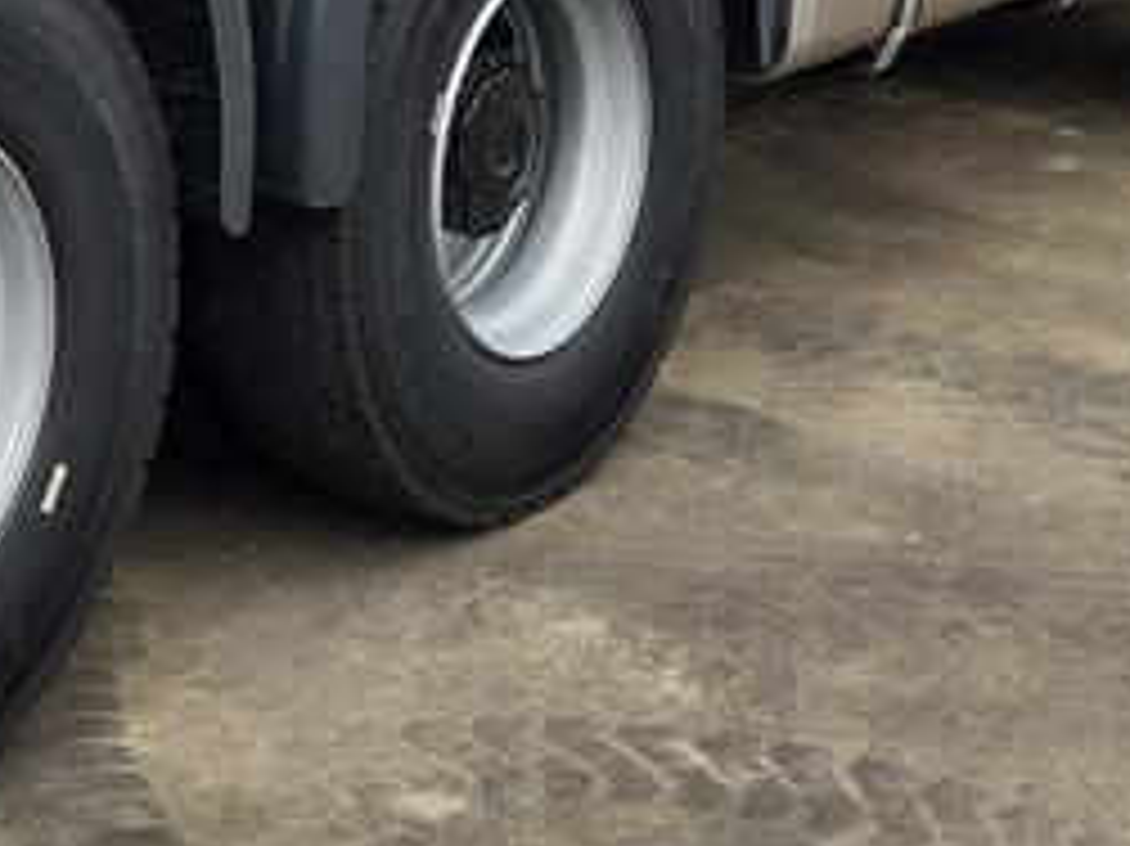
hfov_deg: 20.5
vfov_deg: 14.6
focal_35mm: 94
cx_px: 113
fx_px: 3067
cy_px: -441
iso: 20
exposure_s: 1/629
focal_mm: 5.4
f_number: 1.8
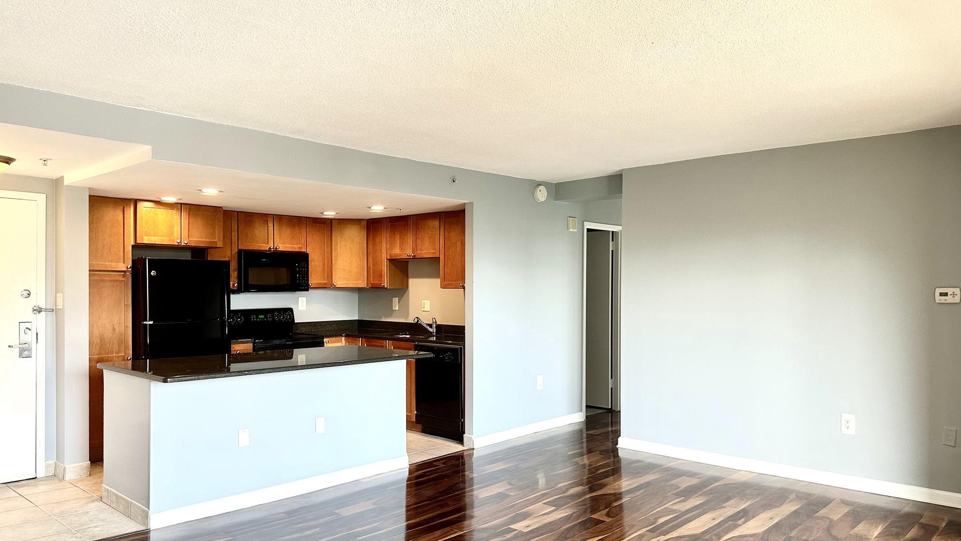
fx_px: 688
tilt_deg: -0.8
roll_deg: -0.6
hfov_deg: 69.9
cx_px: 476
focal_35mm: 27
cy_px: 290
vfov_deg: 42.9
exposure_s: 1/120
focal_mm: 6.86
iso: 200
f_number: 1.78
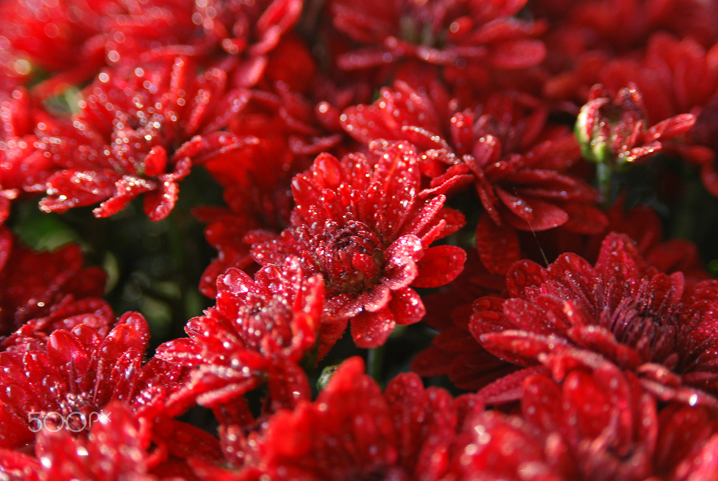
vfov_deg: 8.7
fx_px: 3145
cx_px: 359
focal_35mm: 158
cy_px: 240
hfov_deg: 13.0
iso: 320
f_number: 4.5
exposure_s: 1/60
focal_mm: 105
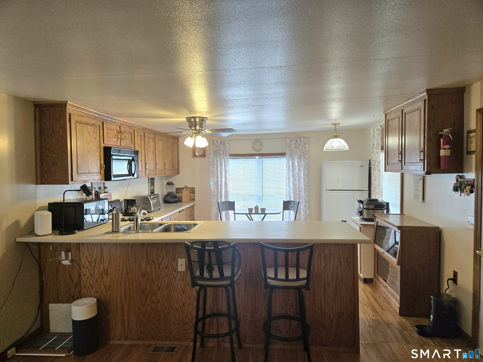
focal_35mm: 23
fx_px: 321
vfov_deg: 58.9
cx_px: 242
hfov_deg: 73.9
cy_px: 181
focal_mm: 5.4
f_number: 1.8
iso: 200
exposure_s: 1/120
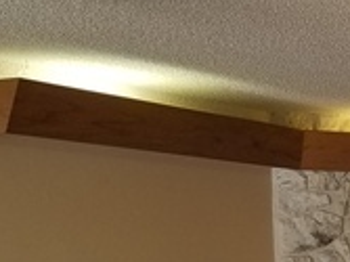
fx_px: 1051
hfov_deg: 16.4
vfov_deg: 13.8
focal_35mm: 104
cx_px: 594
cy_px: 310
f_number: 1.7
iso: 80
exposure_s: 1/60
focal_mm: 4.25
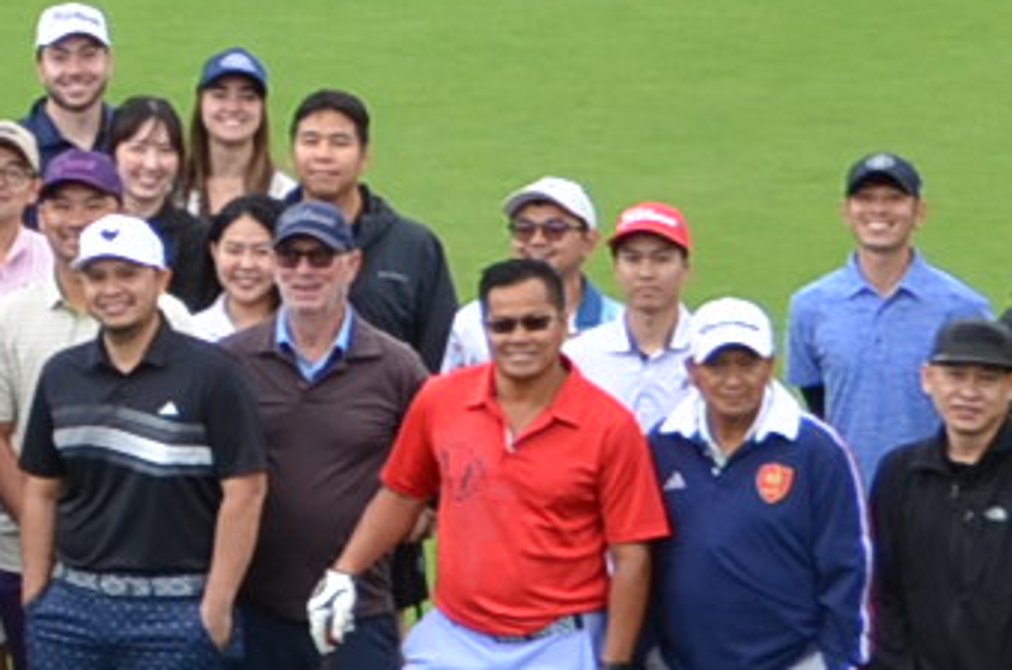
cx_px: -1503
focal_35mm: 370
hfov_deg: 5.4
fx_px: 10377
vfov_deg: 3.7
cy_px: 9
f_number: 6.3
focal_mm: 34
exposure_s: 1/160
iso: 200
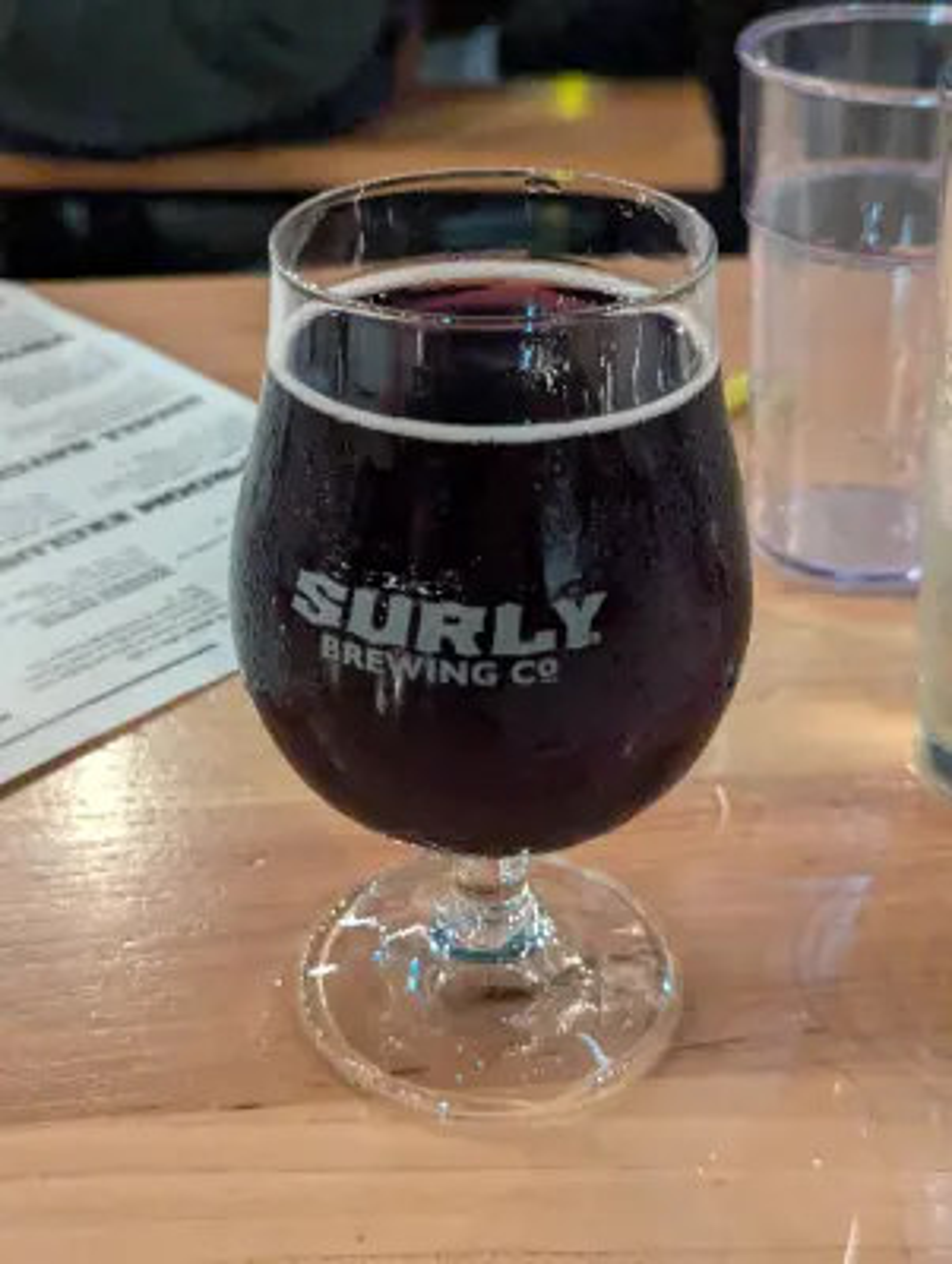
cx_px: 476
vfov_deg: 39.6
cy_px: 632
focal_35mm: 48
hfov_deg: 30.3
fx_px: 1756
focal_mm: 6.81
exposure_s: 1/40
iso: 1171
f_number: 1.85
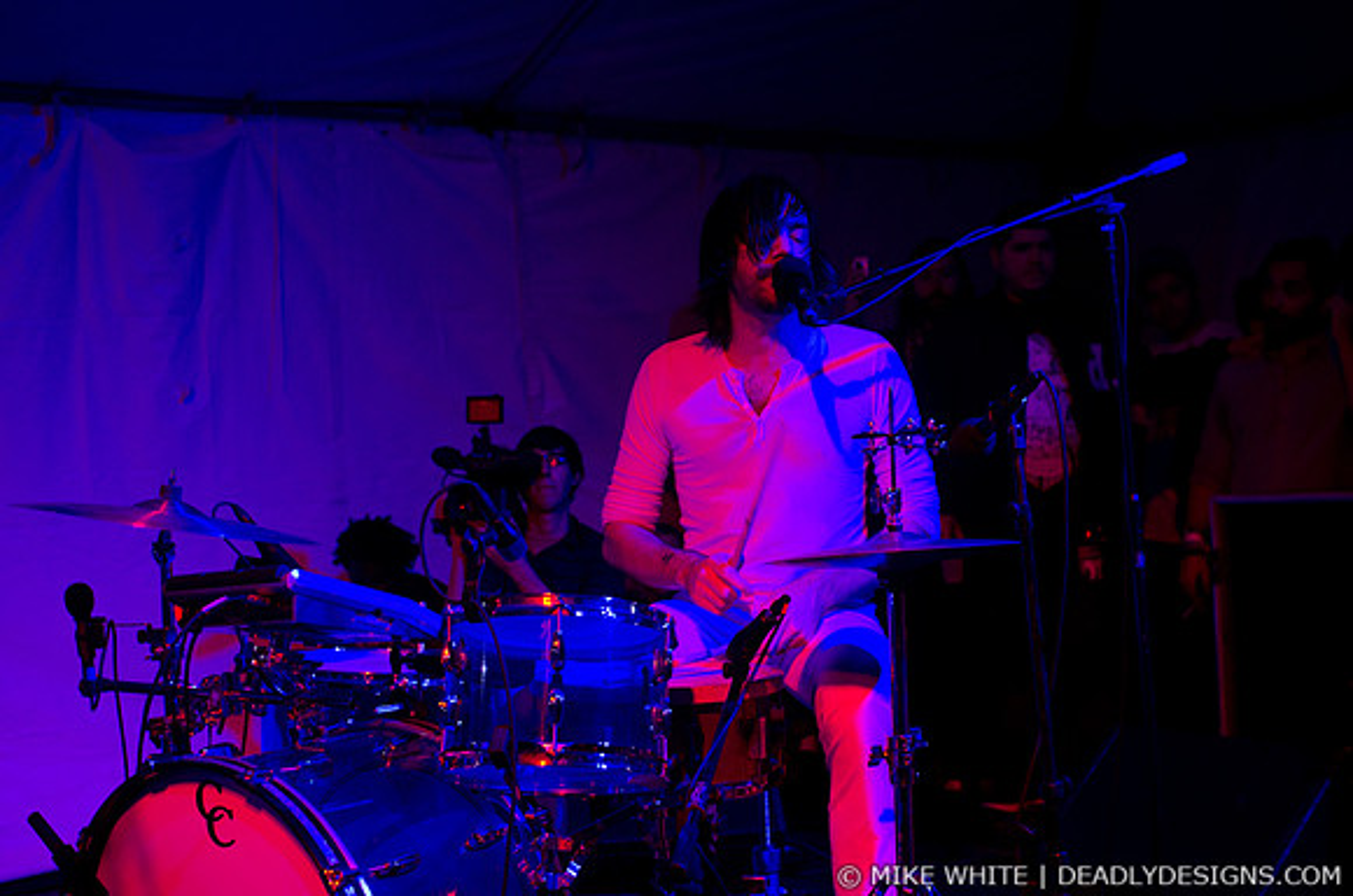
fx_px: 1688
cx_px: 676
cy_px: 448
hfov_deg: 43.7
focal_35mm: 45
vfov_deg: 29.7
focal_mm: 30
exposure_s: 1/160
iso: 1250
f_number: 3.2
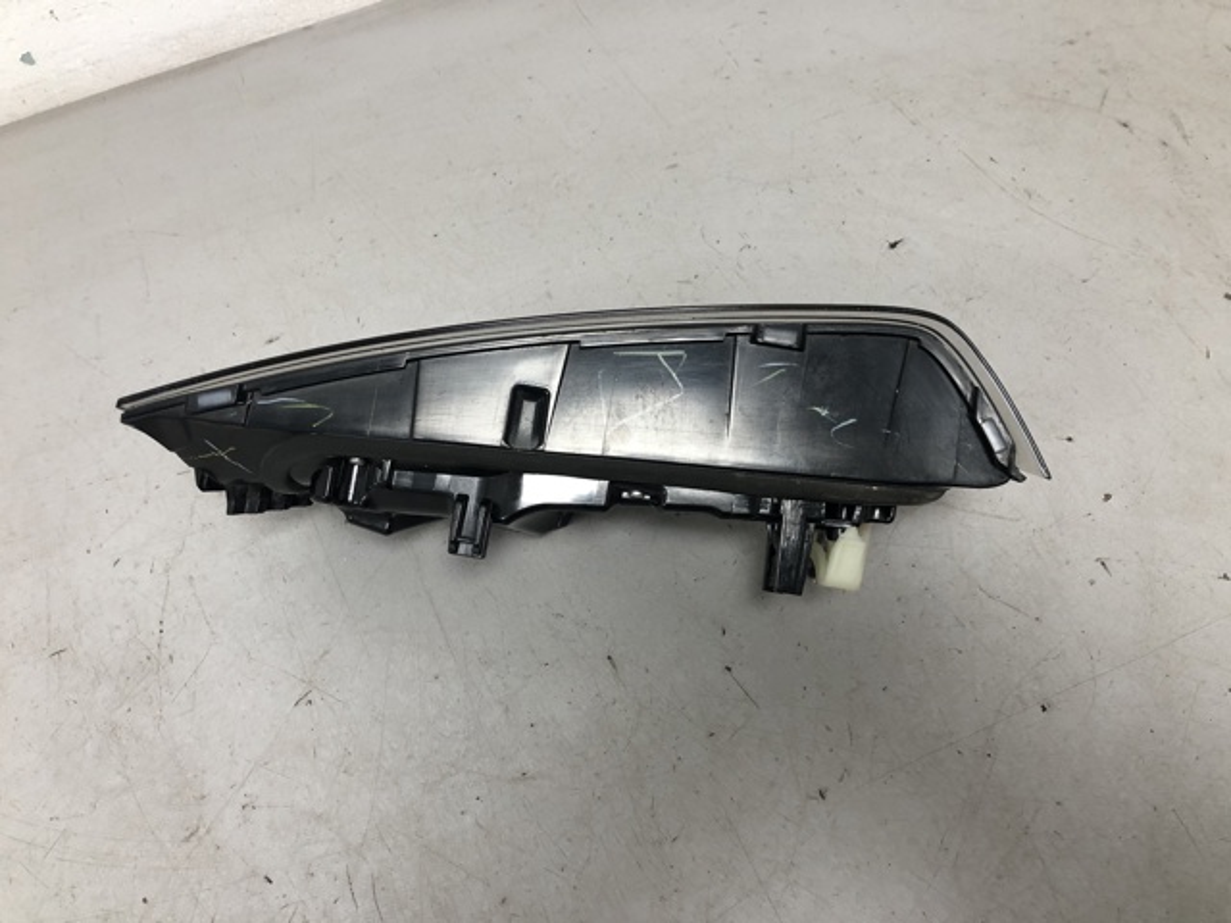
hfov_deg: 63.4
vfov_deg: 49.7
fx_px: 996
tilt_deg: -60.9
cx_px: 616
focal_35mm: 28
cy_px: 462
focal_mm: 4
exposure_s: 1/25
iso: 32
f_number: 1.8
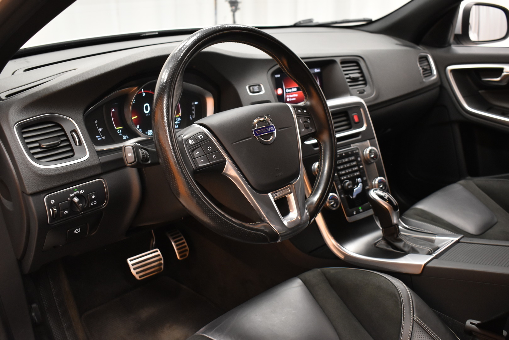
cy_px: 170
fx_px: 509
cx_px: 254
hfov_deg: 53.1
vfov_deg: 36.9
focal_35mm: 36
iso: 1600
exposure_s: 1/40
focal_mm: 24
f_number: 4
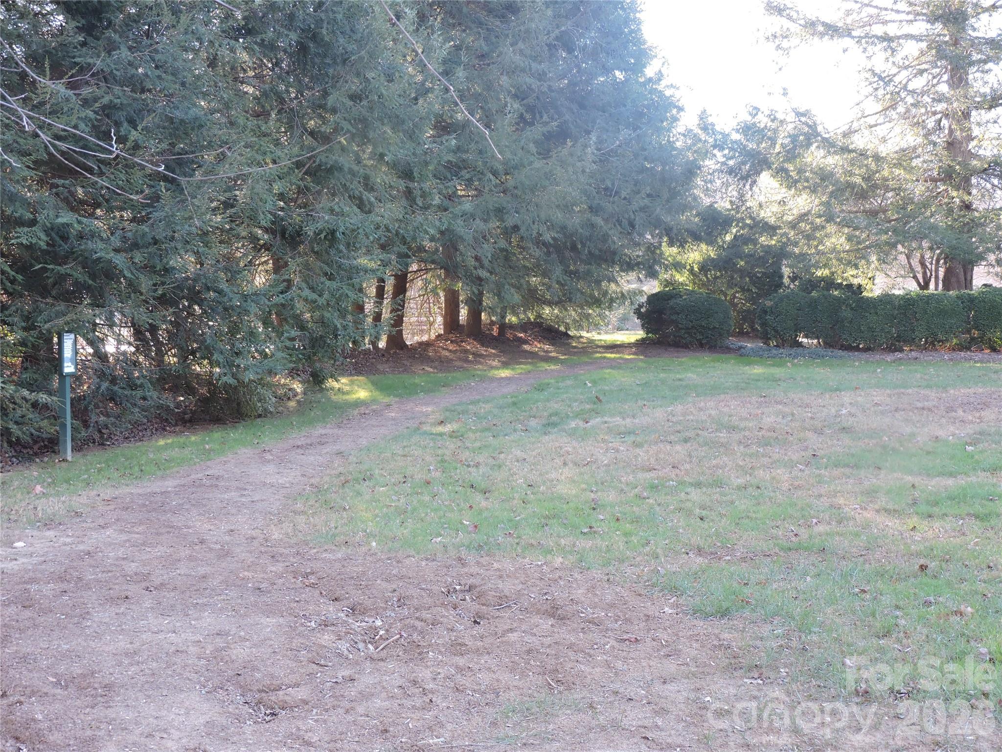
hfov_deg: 40.4
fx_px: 1360
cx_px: 501
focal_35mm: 47
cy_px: 376
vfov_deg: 30.9
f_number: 3.5
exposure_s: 1/50
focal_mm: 8.4
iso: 180
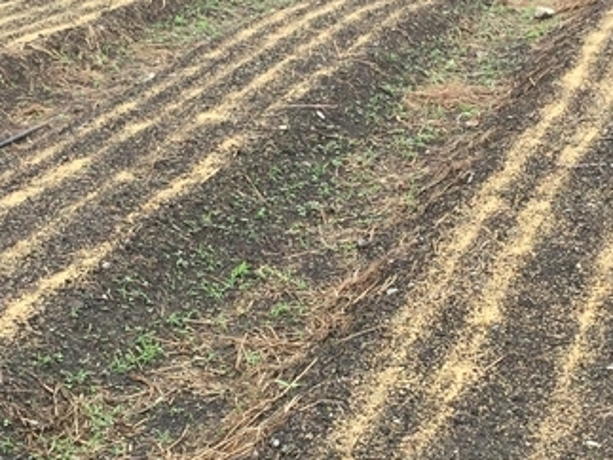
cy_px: 232
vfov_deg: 16.1
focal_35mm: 92
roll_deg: +1.9
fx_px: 1629
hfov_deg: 21.3
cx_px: 342
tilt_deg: -16.8
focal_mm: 4.15
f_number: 2.2
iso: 32
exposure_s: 1/412
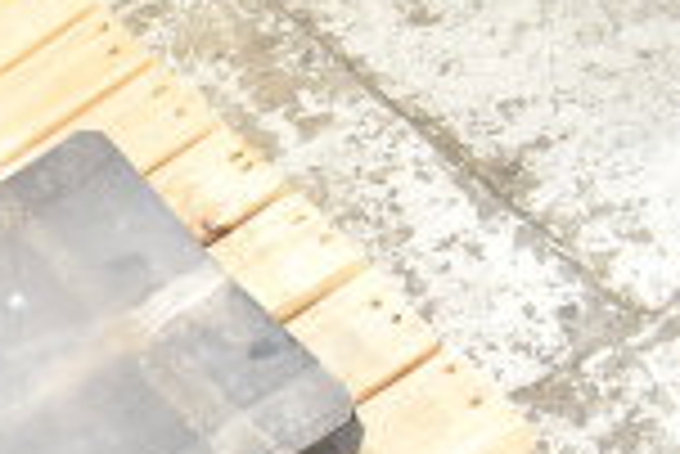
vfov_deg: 12.4
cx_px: -685
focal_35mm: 109
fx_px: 2061
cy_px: 497
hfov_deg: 15.1
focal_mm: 18
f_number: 3.5
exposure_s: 1/30
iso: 800
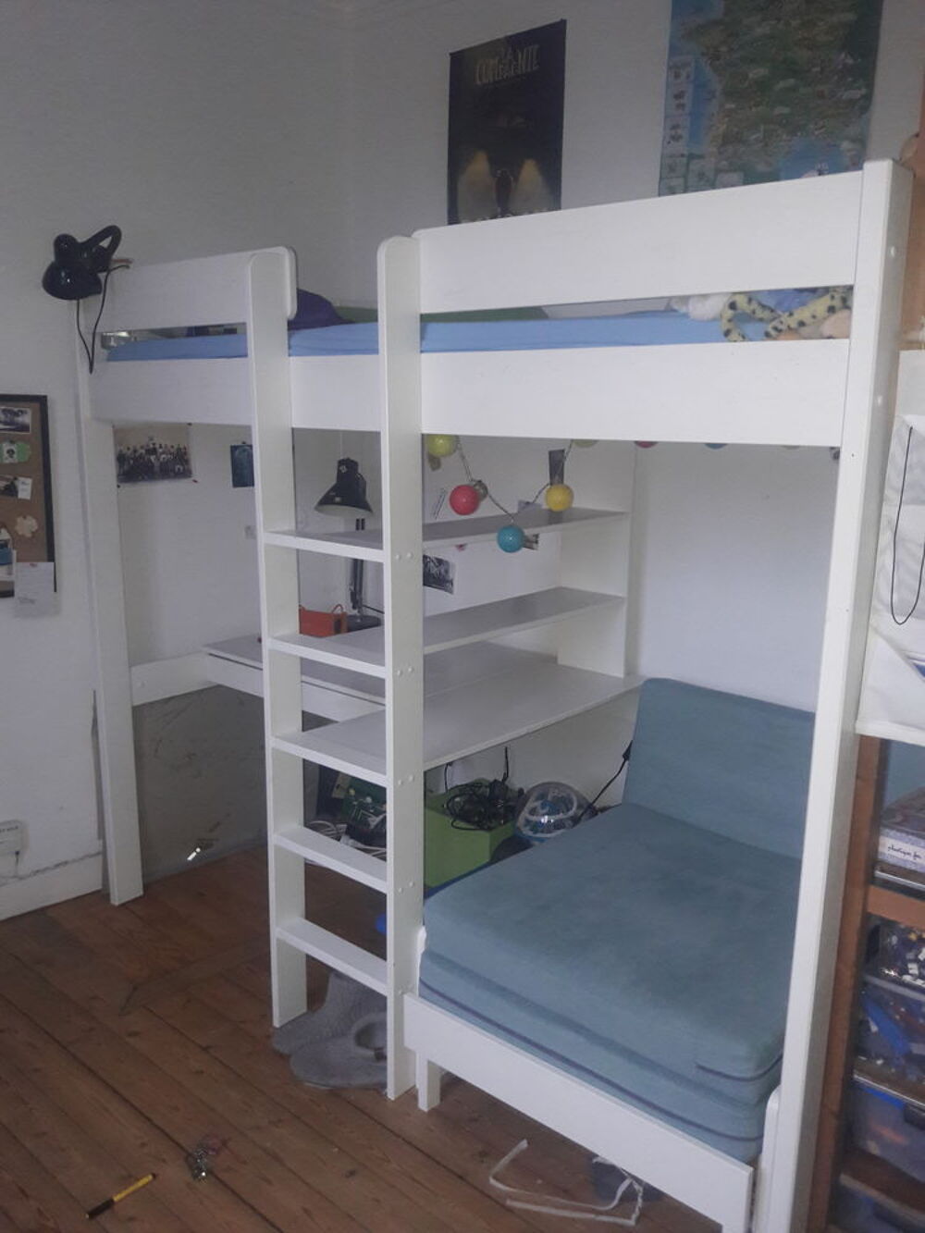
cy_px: 616
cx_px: 462
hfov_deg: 49.8
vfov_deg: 63.4
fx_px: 997
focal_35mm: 28
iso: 200
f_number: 1.9
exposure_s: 1/33
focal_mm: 3.7
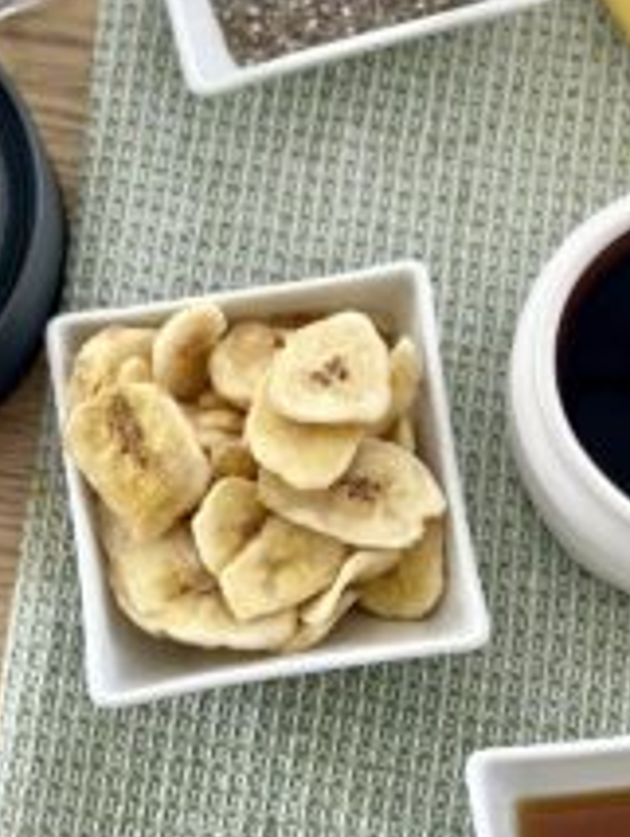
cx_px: 374
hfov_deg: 13.2
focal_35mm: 112
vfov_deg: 17.5
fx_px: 2712
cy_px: 227
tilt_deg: -76.7
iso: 125
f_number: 1.78
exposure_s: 1/87
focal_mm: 6.86
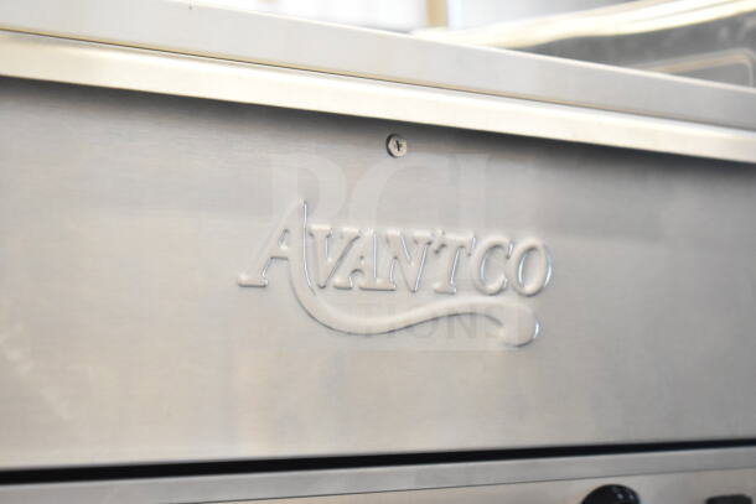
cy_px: 252
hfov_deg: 24.6
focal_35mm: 82
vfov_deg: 16.6
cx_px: 378
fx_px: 1733
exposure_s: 1/100
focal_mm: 55
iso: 2800
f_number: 5.6
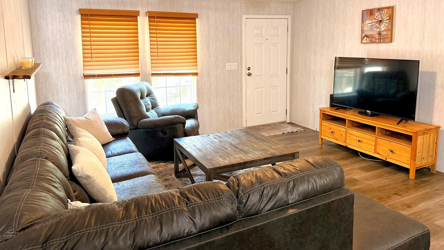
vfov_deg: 42.4
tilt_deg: -7.9
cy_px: 86
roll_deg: +1.1
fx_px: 318
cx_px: 220
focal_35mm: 27
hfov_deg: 69.8
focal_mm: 6.76
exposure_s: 1/60
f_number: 1.78
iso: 250
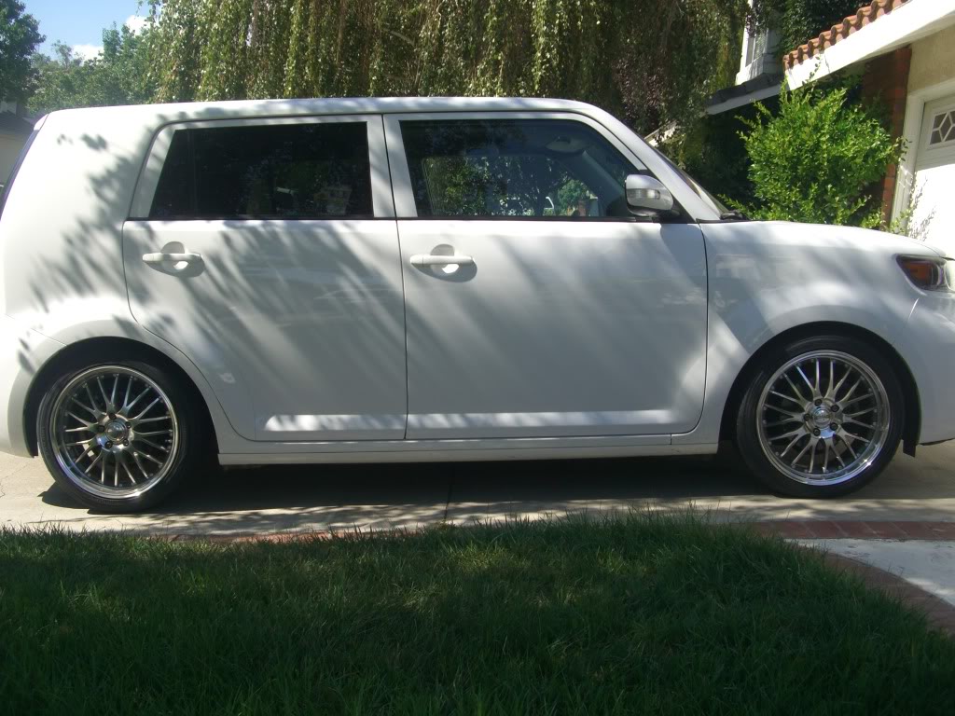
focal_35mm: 38
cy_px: 358
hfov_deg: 49.0
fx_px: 1048
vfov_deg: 37.7
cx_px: 478
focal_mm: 7.9
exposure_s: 1/160
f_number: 5.6
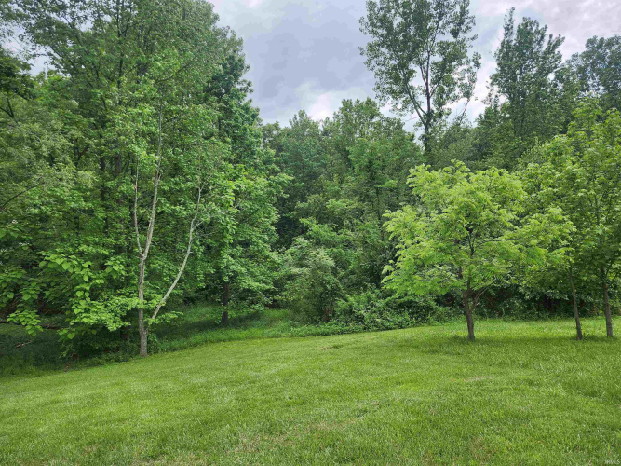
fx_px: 413
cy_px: 233
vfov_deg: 58.9
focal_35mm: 23
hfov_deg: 73.9
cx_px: 310
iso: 25
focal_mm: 5.54
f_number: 1.8
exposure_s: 1/1265
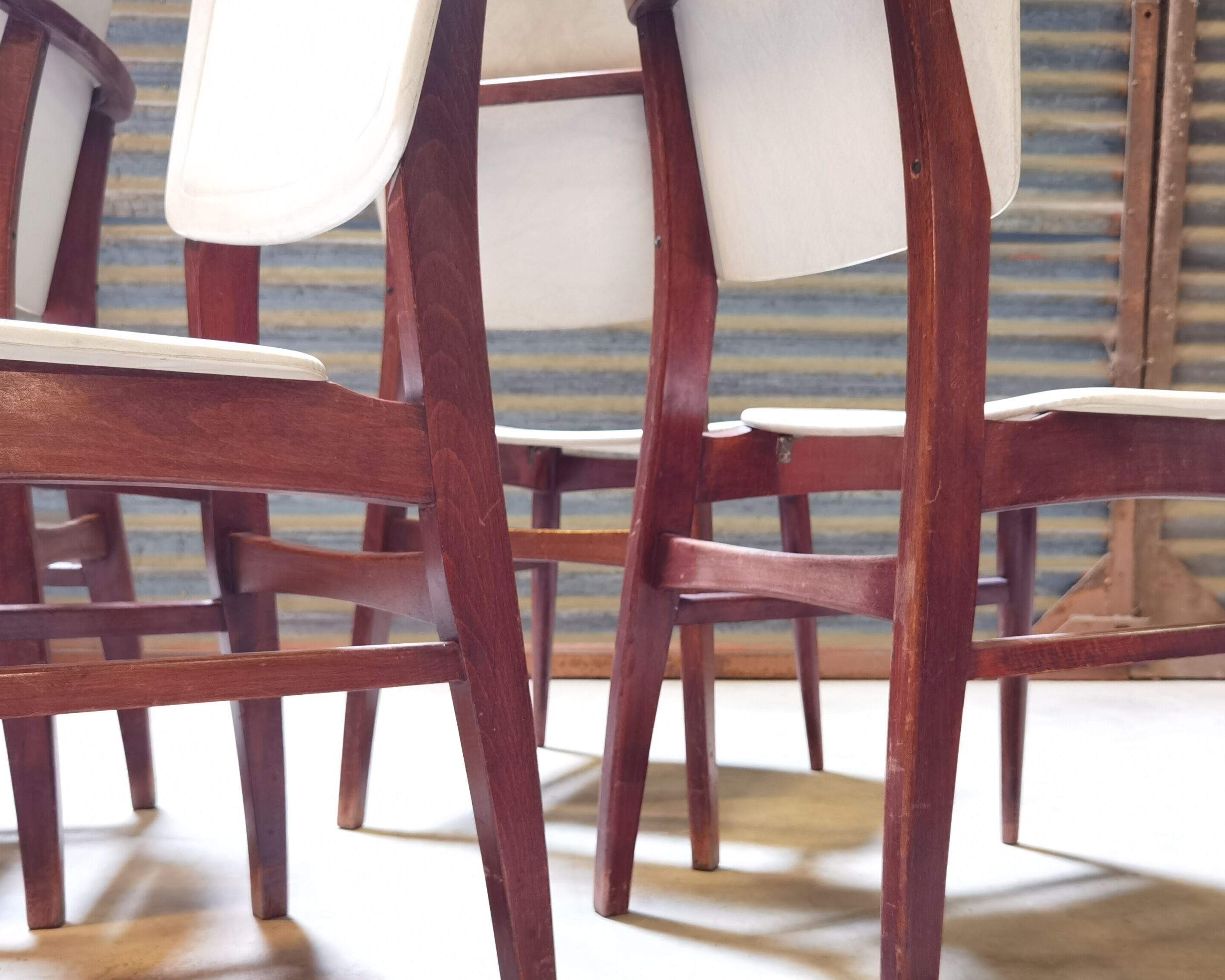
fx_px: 1269
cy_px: 638
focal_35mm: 35
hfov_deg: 51.5
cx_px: 671
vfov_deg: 41.8
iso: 640
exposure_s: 1/25
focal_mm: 6.71
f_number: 1.9
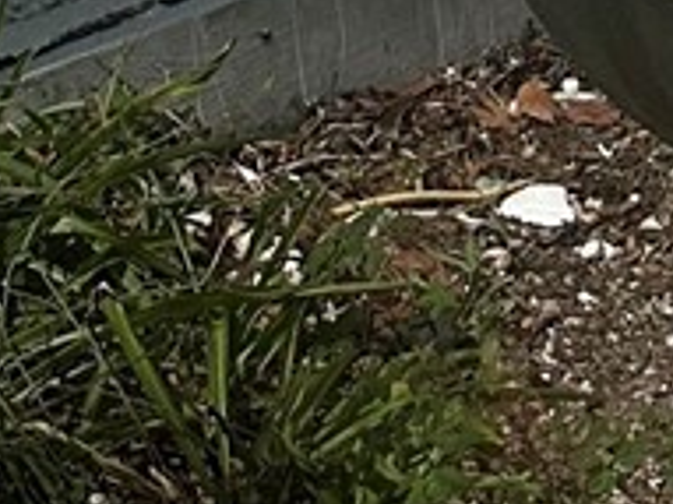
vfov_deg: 5.4
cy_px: -2104
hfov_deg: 9.8
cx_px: 99
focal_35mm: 201
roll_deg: -0.2
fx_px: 3905
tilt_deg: +6.6
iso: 80
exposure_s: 1/12048
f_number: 1.78
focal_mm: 6.86
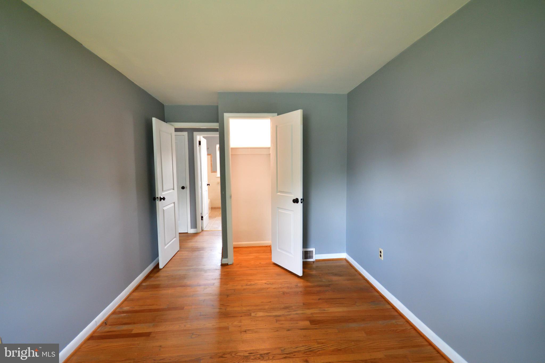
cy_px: 182
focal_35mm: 15
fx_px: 227
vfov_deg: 77.3
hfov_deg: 100.4
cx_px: 272
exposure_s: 1/80
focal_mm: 10
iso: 2000
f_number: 4
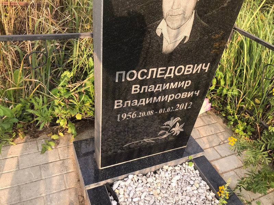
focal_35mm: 28
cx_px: 137
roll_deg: -9.1
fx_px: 222
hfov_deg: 63.4
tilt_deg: -38.1
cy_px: 102
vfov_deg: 49.7
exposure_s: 1/515
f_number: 1.8
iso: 20
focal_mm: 3.99
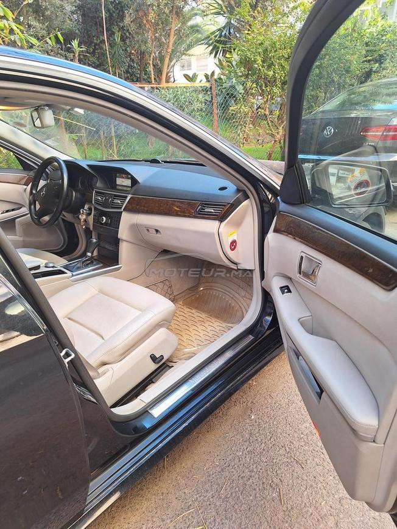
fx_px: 352
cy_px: 264
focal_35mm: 23
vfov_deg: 73.9
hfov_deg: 58.9
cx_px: 198
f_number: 1.8
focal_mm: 5.54
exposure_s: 1/100
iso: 50
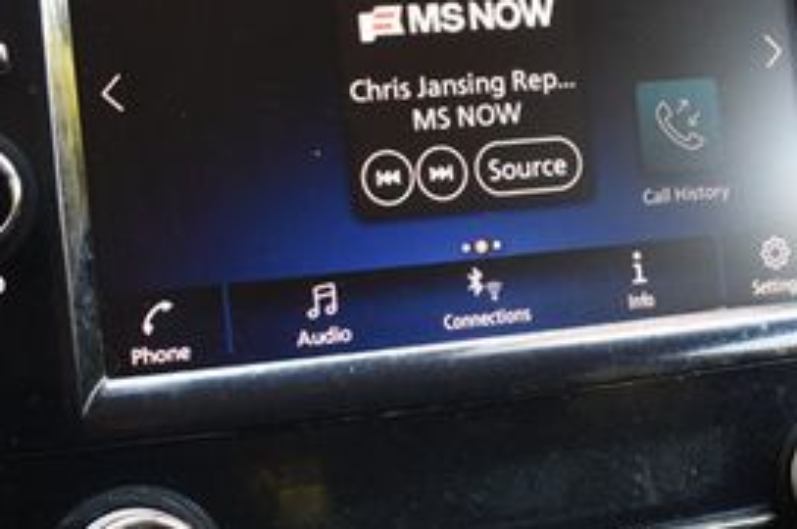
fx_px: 1725
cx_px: 374
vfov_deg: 17.4
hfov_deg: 26.0
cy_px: 320
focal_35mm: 78
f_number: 3.8
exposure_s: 1/125
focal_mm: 22
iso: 1250
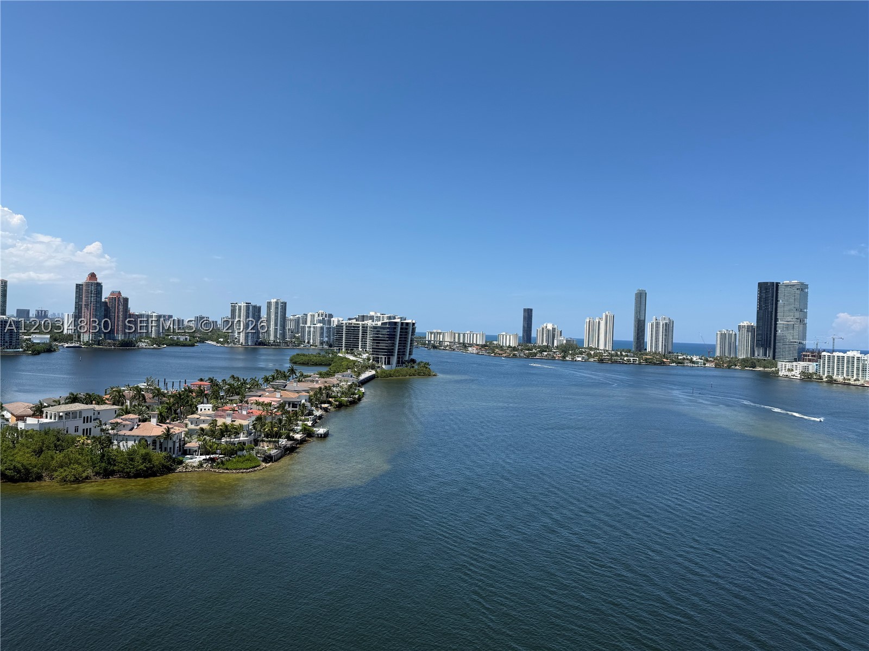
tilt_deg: +1.7
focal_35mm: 24
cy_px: 326
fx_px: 602
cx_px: 434
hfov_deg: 71.6
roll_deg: -2.8
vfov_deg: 56.8
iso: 80
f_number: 1.78
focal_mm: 6.76
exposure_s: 1/5714
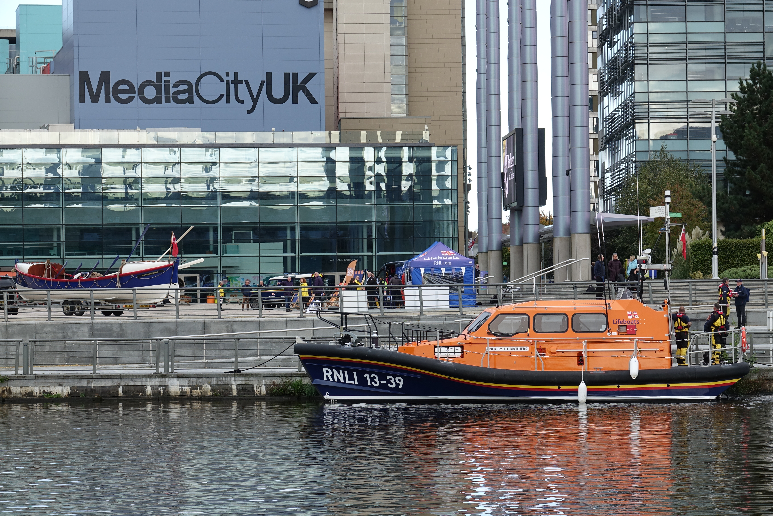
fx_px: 2469
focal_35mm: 115
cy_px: 258
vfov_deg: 11.9
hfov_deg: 17.8
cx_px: 386
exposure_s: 1/125
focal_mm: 42.08
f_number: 5.6
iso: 125
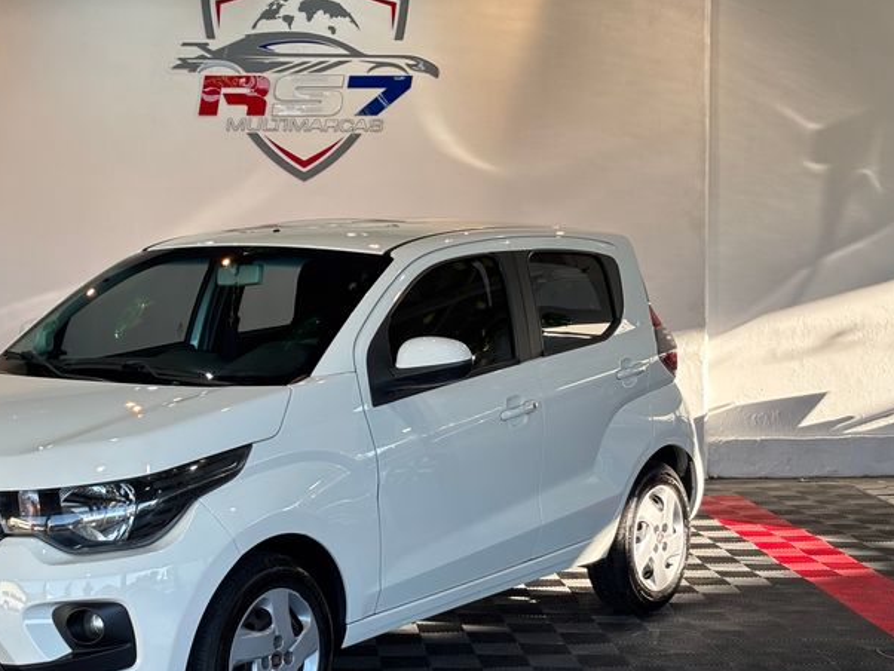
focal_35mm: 70
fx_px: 1809
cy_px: 401
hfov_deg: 27.6
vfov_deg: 21.0
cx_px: 300
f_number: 1.6
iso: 32
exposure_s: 1/303
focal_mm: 5.96
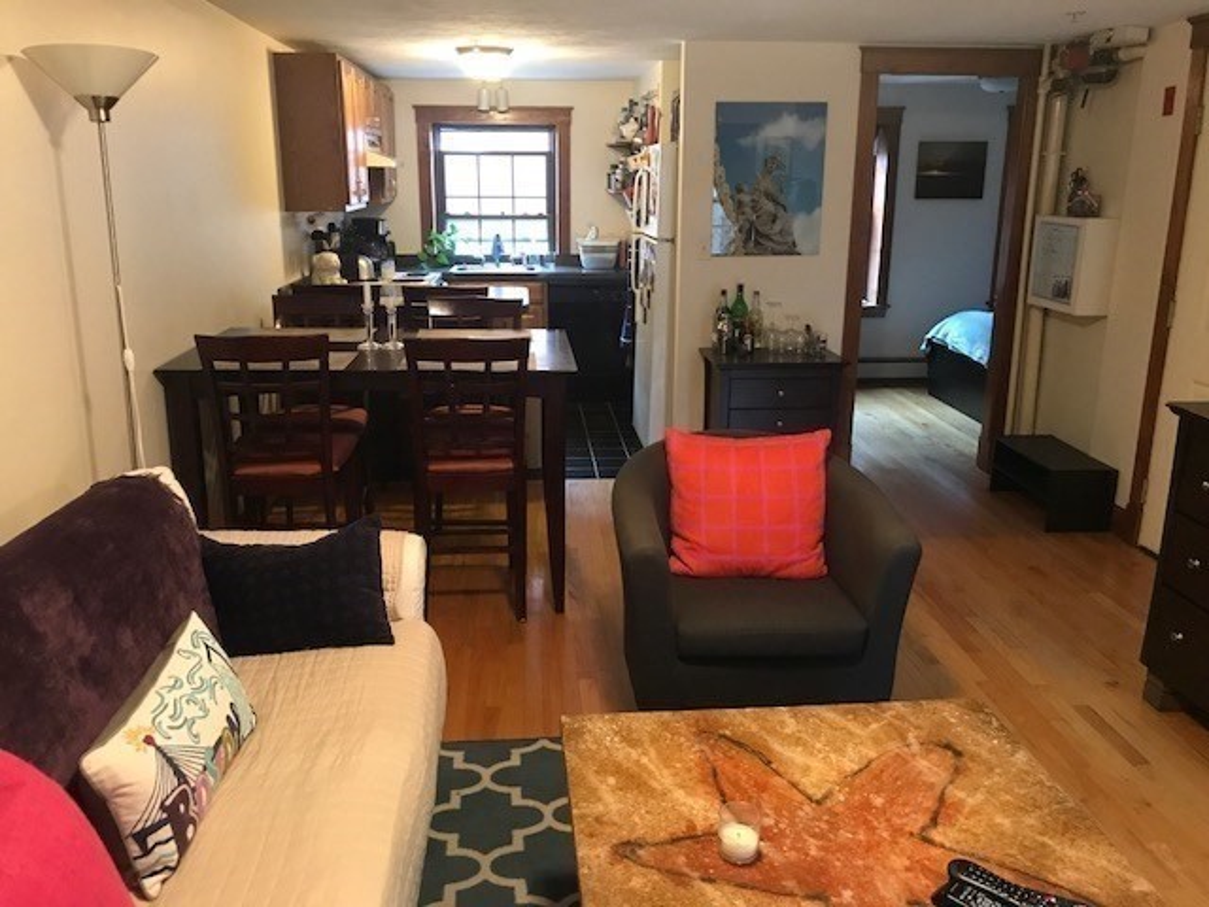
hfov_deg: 63.4
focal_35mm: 28
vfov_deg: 49.7
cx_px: 604
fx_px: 978
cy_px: 454
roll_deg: -0.1
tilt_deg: -14.5
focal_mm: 3.99
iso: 100
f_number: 1.8
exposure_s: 1/15
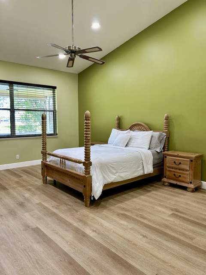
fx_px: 206
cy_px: 138
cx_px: 103
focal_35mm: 26
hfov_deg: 53.1
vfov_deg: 67.3
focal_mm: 5.7
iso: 80
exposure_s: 1/60
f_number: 1.5
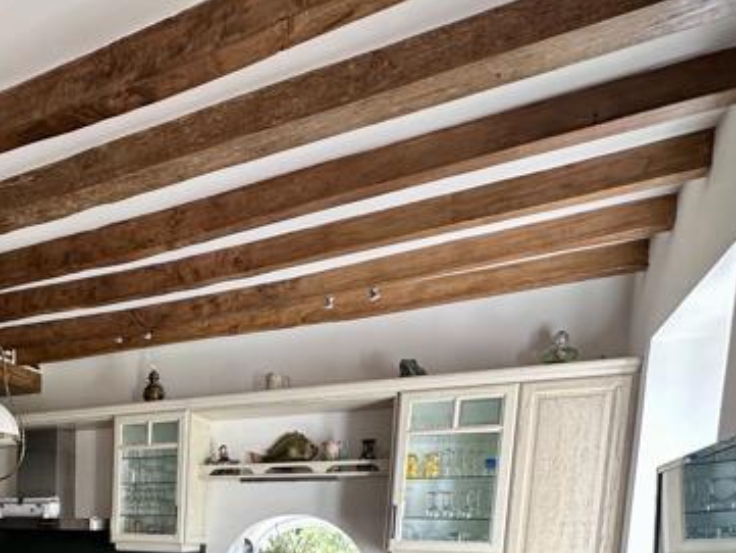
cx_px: 63
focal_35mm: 31
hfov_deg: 51.1
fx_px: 659
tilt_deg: -6.5
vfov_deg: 38.4
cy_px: 596
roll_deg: -1.0
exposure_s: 1/99
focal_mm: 2.22
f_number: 2.2
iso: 125
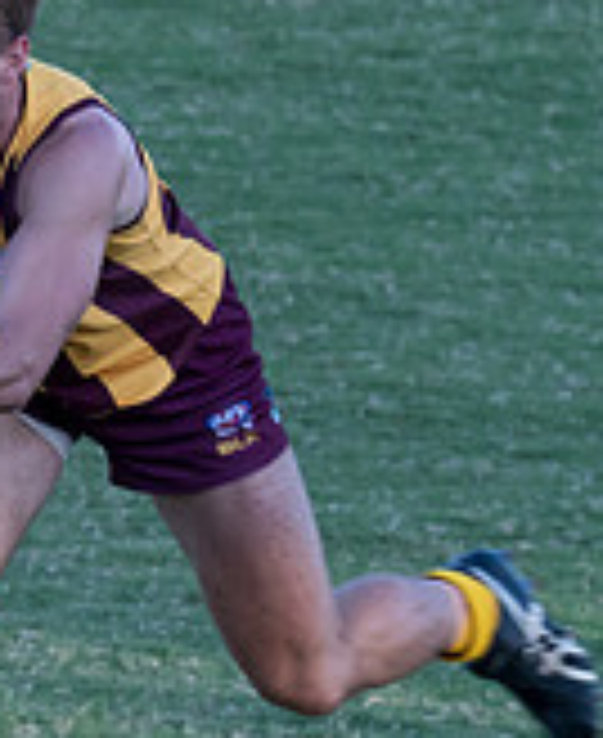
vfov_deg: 1.4
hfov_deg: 1.1
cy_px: 248
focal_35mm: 1381
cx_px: -489
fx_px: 30417
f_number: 7.1
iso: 800
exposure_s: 1/500
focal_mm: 240
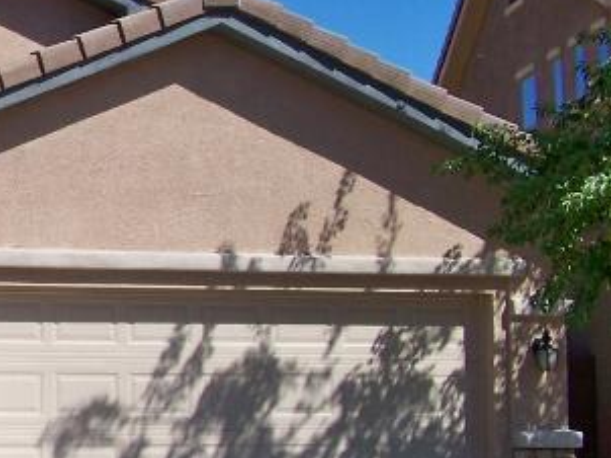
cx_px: -283
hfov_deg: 16.2
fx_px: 1975
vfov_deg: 13.2
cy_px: 176
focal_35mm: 112
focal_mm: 5.85
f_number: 4
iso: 80
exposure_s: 1/800
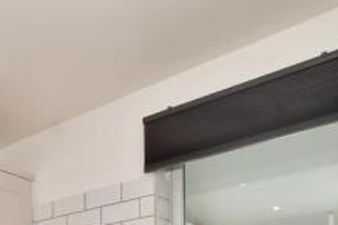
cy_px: 334
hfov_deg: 33.8
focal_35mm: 45
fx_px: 422
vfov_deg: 23.9
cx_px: -83
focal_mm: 10
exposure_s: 1/8
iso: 200
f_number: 8
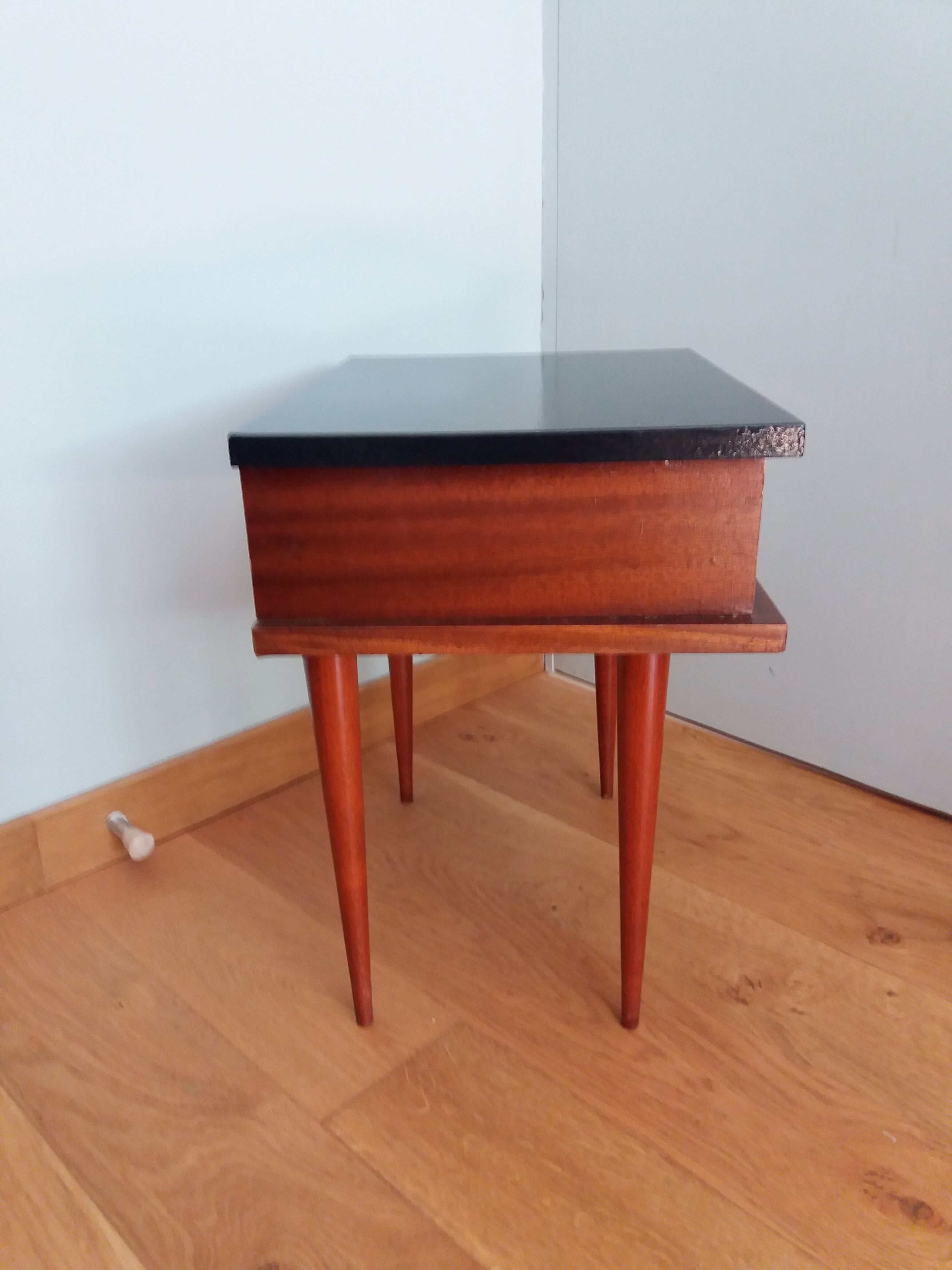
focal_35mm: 28
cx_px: 476
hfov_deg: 49.7
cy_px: 635
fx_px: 1027
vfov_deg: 63.4
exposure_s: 1/17
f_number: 1.9
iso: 250
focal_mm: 3.7
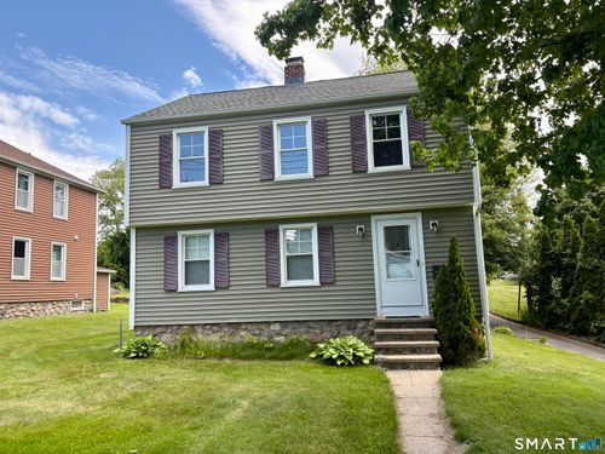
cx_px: 302
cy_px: 227
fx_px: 454
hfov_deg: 67.3
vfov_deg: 53.1
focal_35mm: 26
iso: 64
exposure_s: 1/820
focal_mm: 5.96
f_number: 1.6
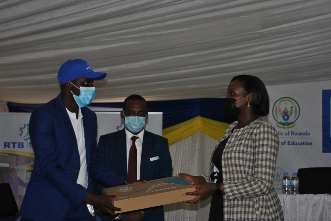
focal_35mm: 82
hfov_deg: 24.6
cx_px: 166
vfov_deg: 16.6
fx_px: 759
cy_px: 110
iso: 200
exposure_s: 1/60
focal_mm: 55
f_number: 5.6
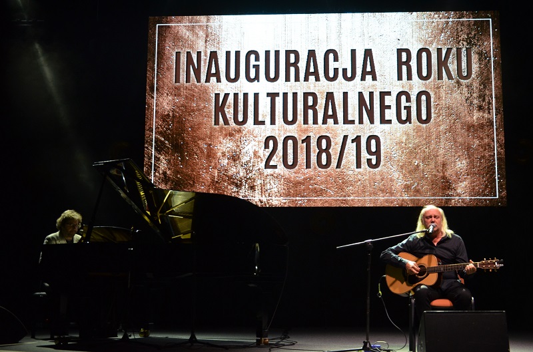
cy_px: 176
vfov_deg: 27.9
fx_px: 709
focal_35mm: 48
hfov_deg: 41.2
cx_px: 266
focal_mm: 32
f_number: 4.2
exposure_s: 1/30
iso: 1000
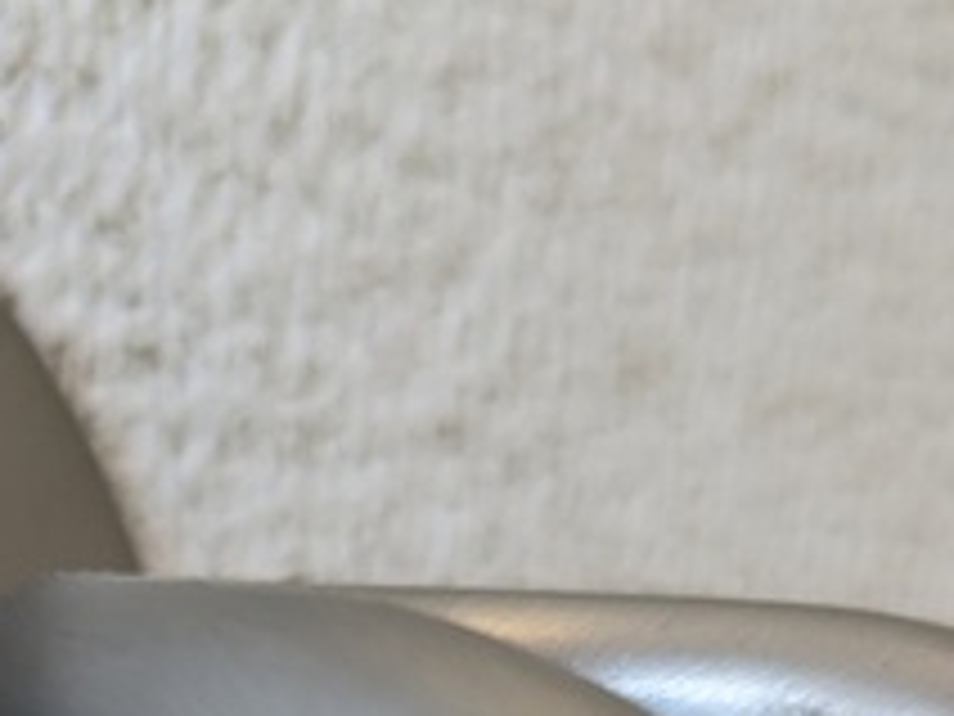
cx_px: -416
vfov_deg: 11.7
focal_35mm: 113
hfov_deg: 16.1
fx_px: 3114
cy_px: 1455
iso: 77
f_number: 1.89
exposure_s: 1/120
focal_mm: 5.43
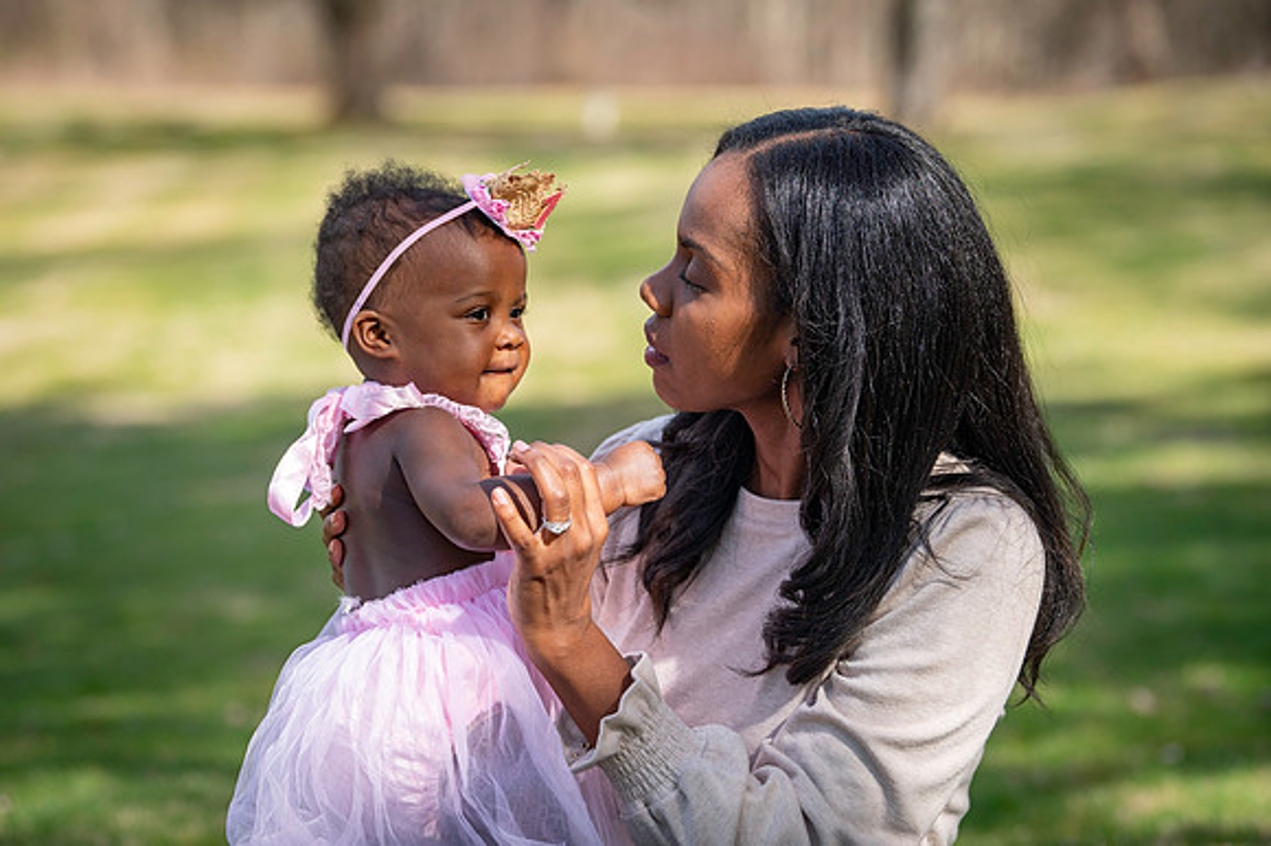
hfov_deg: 18.6
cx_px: 636
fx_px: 3881
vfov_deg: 12.4
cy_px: 423
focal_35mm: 110
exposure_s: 1/1250
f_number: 4
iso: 250
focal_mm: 110
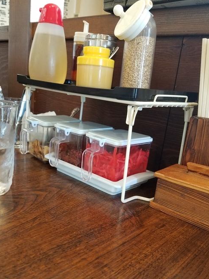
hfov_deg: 44.2
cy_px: 162
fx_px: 257
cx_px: 106
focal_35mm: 32
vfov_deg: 56.5
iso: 200
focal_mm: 4.2
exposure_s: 1/19
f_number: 1.7
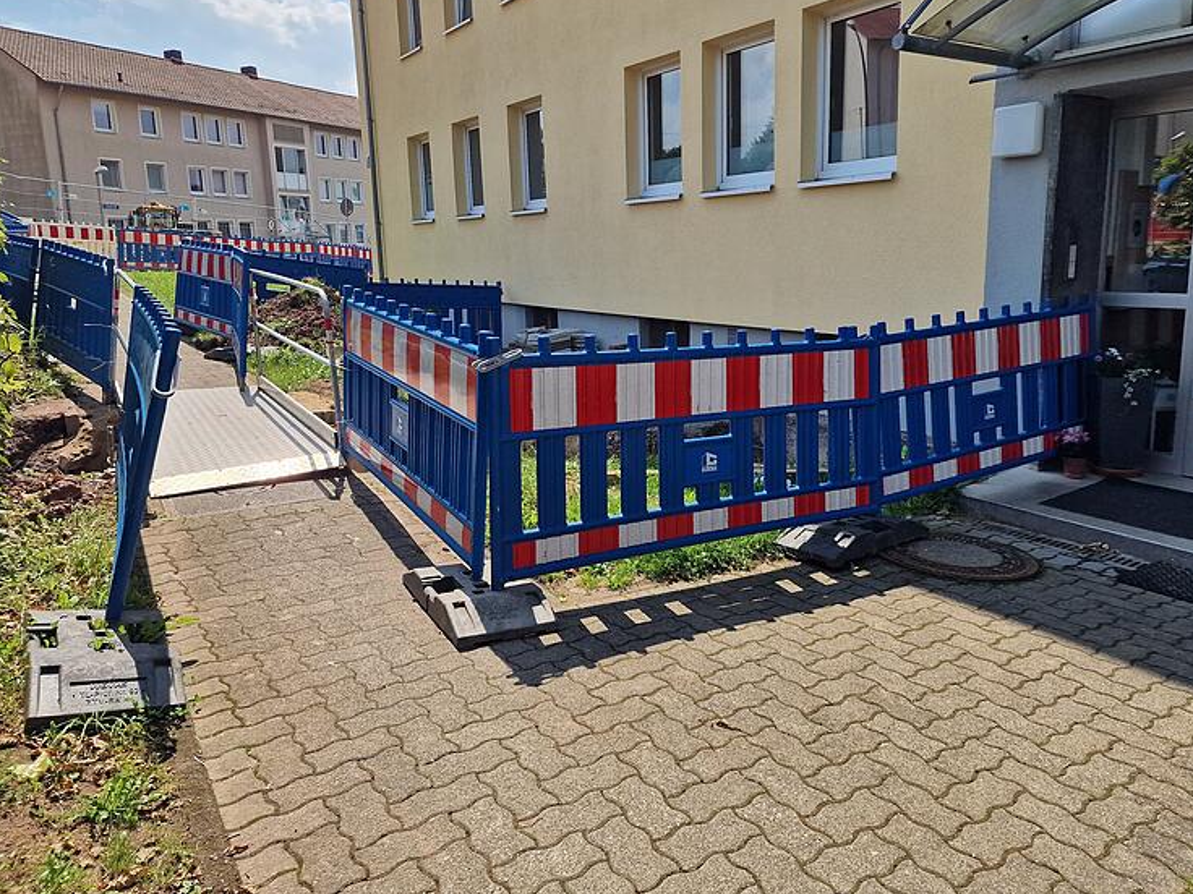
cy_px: 411
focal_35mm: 25
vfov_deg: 54.8
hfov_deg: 69.3
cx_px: 642
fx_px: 862
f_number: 1.8
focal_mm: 6.4
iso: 50
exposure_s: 1/1036
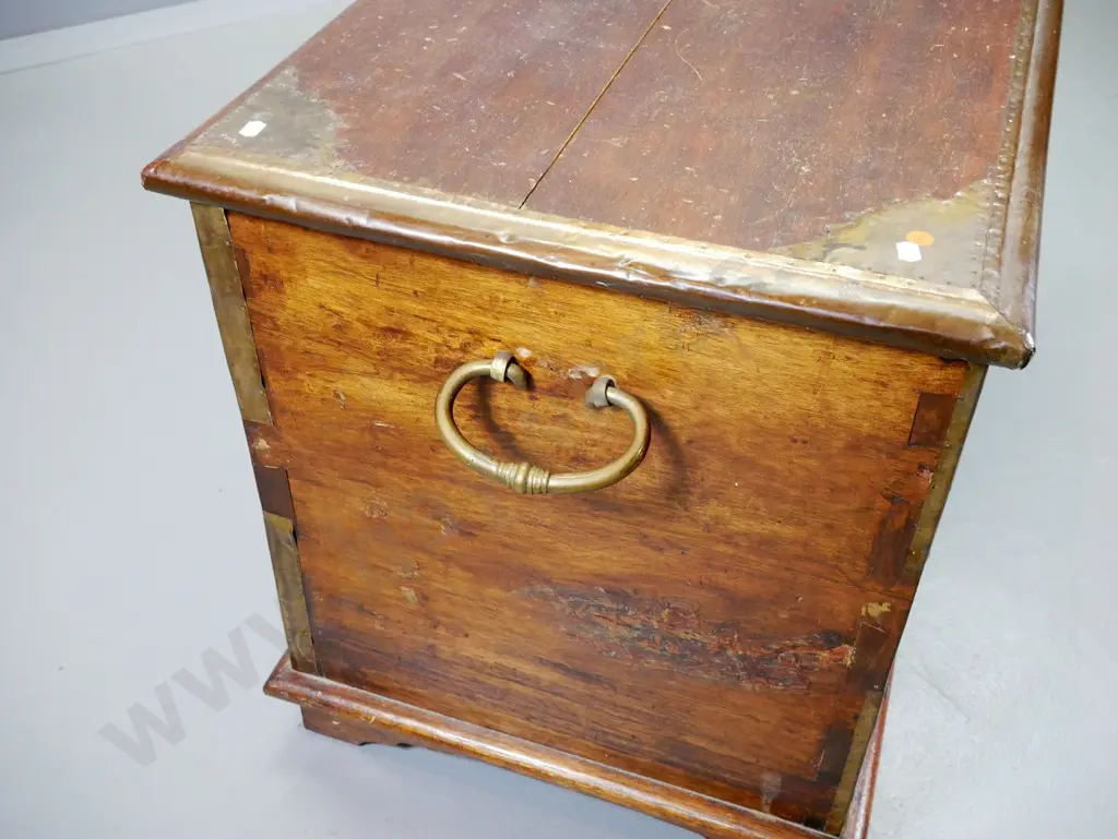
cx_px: 559
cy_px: 420
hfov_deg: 51.3
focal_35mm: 36
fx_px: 1163
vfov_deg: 39.7
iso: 3200
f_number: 5.6
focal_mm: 18
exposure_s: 1/50
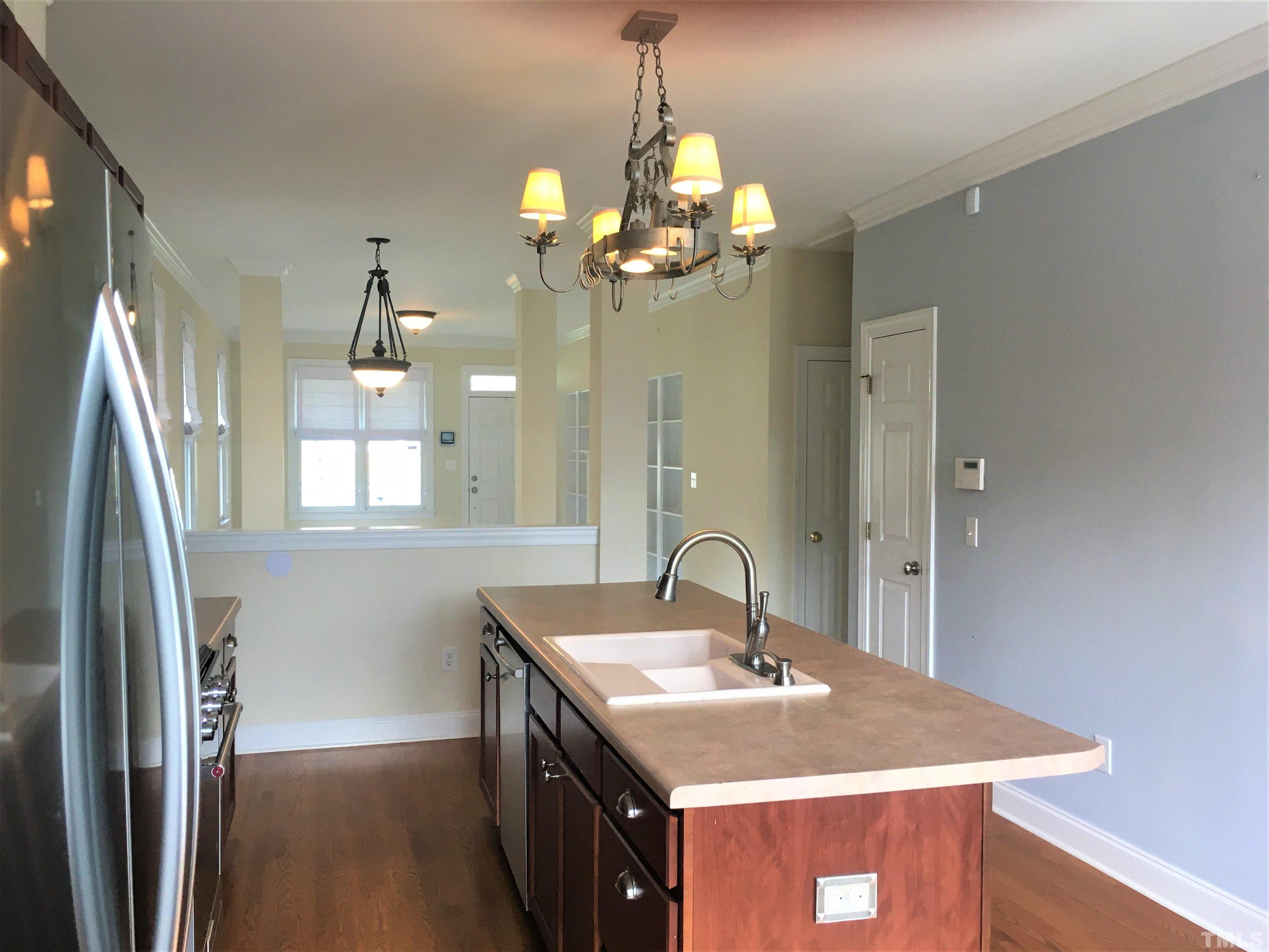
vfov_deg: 48.2
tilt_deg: -1.7
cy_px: 476
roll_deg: +0.1
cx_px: 634
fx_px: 1063
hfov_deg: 61.7
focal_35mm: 29
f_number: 2.2
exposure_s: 1/30
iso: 32
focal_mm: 4.15
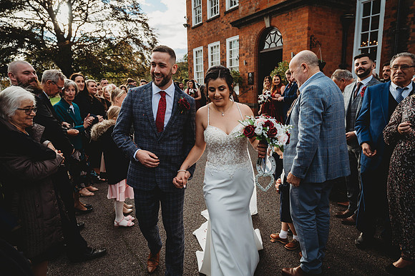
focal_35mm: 24
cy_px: 138
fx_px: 276
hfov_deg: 73.8
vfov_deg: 53.1
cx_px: 208
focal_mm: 24
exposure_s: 1/800
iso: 400
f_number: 4.5
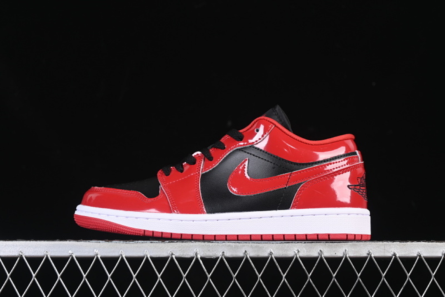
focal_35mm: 75
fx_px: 927
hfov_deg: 27.0
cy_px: 148
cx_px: 222
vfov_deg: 18.2
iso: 160
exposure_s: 1/60
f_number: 6.3
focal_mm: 50
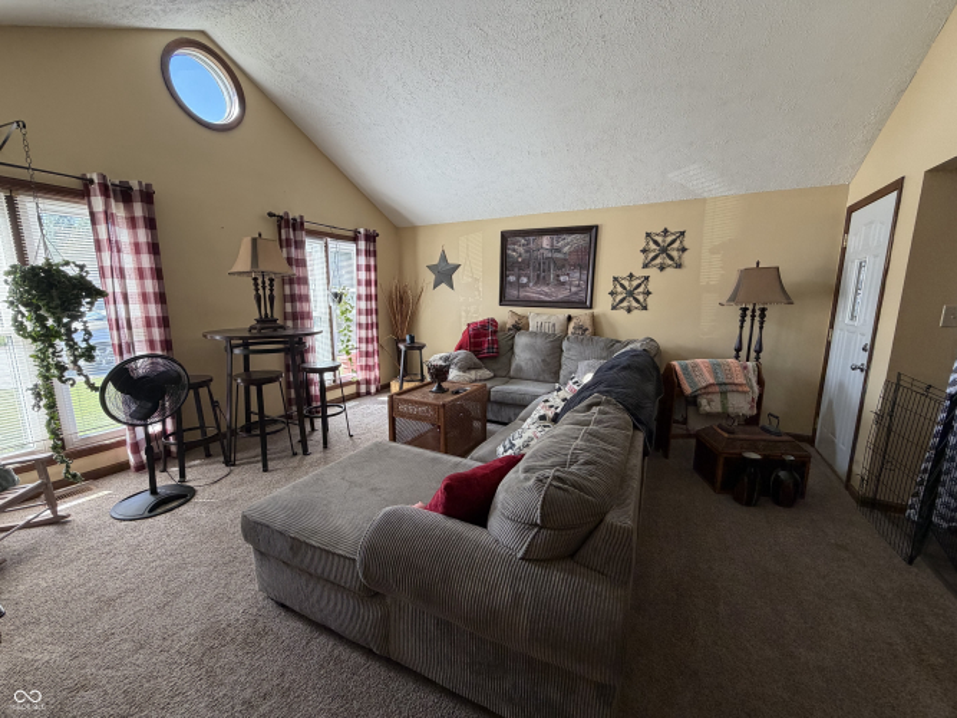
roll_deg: +0.3
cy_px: 359
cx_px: 478
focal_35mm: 14
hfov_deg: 102.1
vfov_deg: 85.7
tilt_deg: -9.8
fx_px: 387
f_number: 2.2
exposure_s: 1/121
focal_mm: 2.22
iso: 200
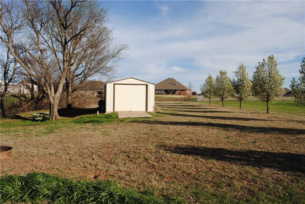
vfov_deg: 48.0
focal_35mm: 27
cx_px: 152
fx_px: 229
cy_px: 102
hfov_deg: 67.4
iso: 100
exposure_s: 1/250
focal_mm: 18
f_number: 8
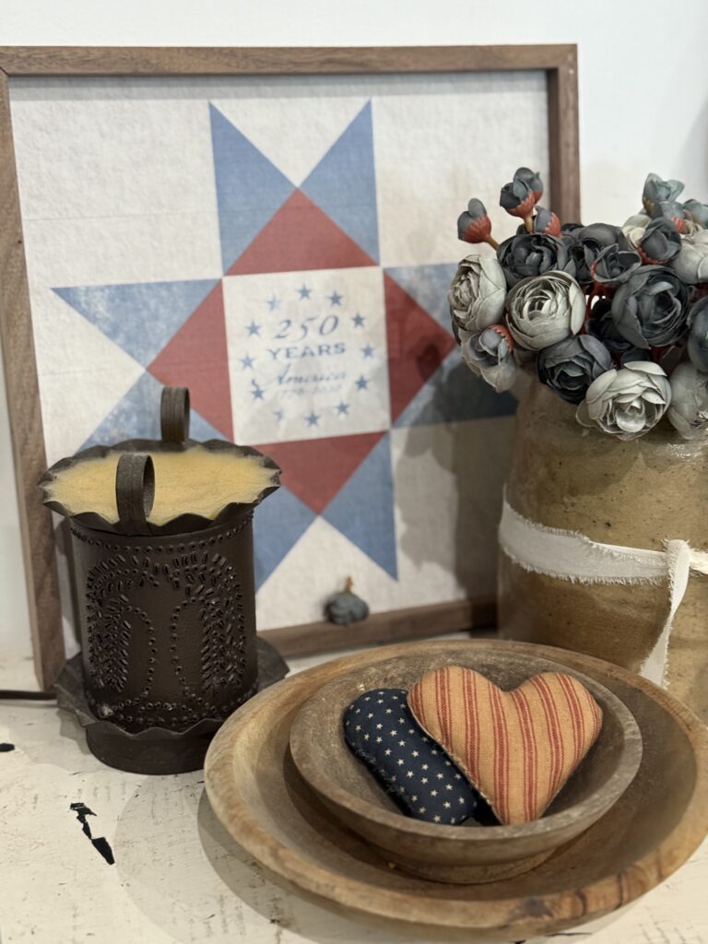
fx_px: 1309
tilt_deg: -18.3
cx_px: 354
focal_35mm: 48
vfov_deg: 39.7
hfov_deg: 30.3
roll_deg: +0.3
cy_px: 472
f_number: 1.78
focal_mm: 6.76
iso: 500
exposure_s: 1/30
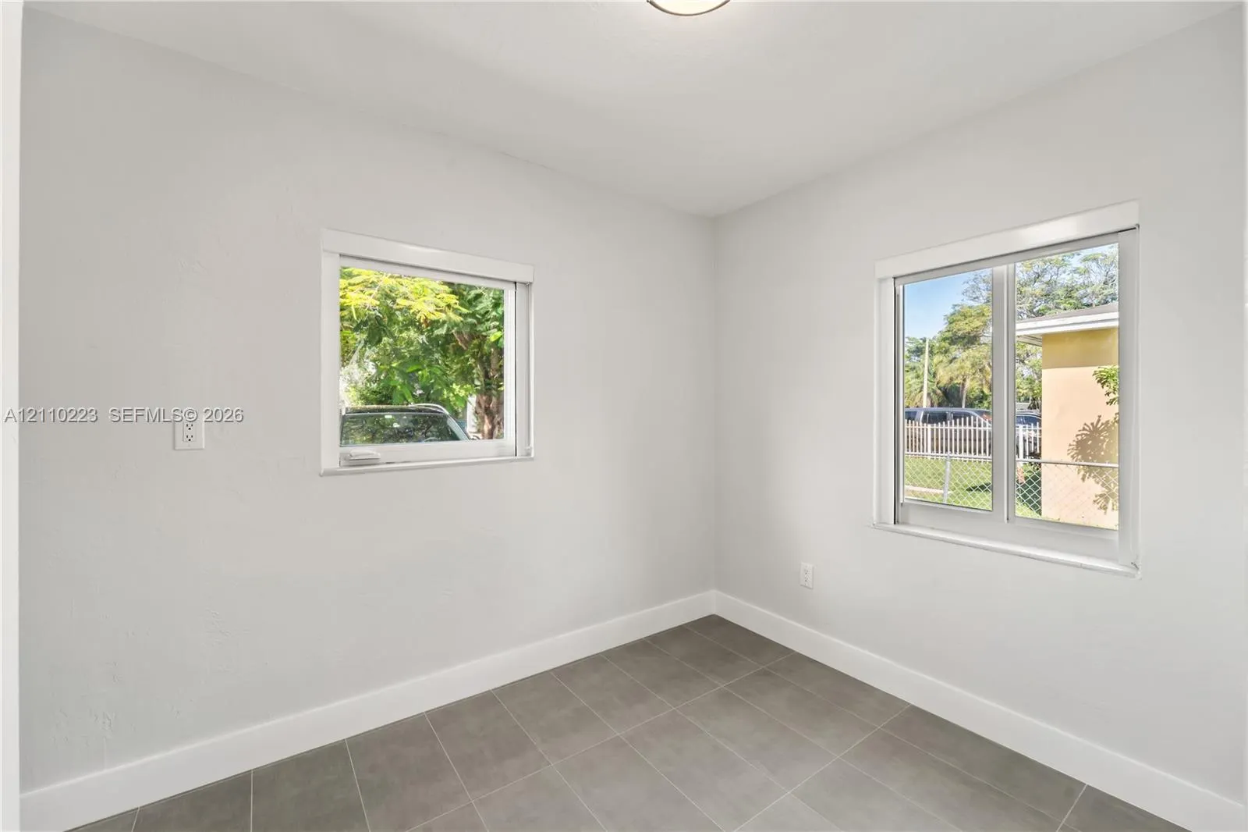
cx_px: 624
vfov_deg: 81.2
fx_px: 485
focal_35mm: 14
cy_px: 416
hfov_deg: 104.3
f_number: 11
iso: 250
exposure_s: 1/8
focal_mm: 14
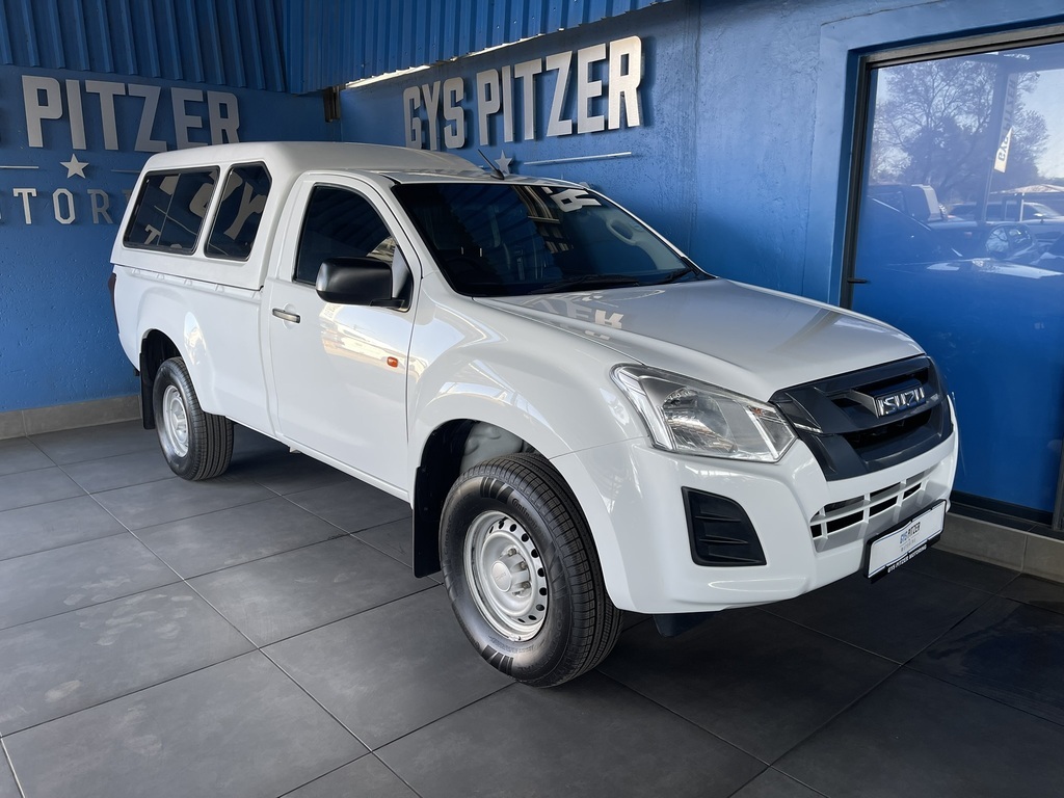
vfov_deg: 54.9
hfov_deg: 69.4
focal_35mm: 25
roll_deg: +1.1
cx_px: 532
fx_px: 768
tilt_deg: -12.9
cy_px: 399
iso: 50
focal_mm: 5.1
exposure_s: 1/121
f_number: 1.6
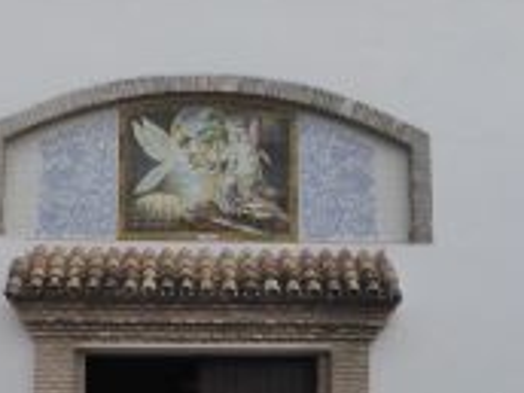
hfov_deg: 17.0
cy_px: 113
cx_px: 262
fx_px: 1756
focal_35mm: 116
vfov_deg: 12.7
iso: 200
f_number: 3.3
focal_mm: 4.3
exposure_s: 1/500
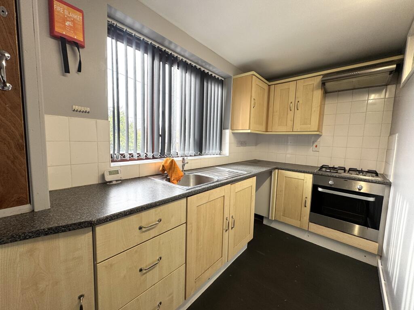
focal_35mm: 14
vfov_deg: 85.7
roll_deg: -1.6
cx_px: 207
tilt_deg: -5.2
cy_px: 155
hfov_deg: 102.1
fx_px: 167
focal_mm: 2.22
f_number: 2.2
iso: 80
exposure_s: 1/100
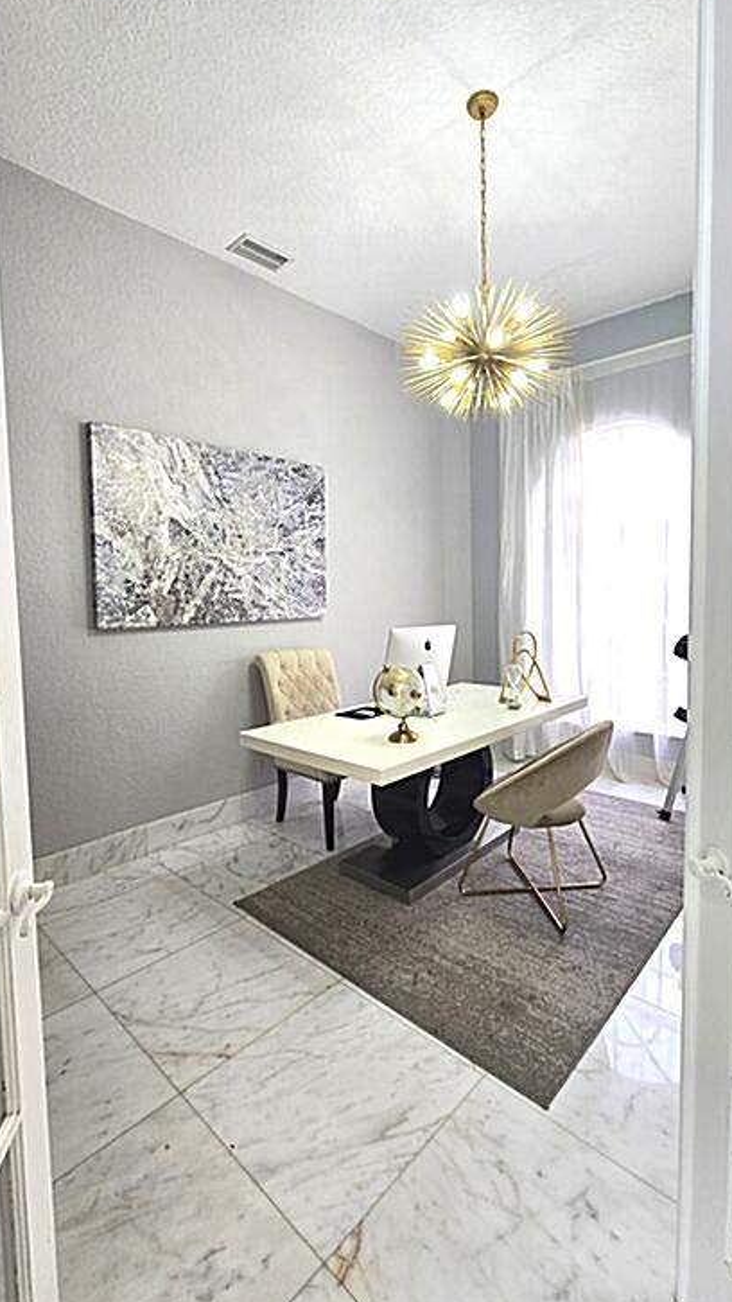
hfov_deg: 70.5
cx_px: 382
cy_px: 634
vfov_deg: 103.0
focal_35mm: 15
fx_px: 517
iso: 64
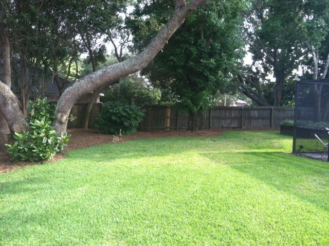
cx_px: 164
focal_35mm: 35
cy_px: 123
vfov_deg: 40.6
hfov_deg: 52.7
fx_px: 332
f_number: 2.8
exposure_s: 1/100
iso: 100
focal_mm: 3.85
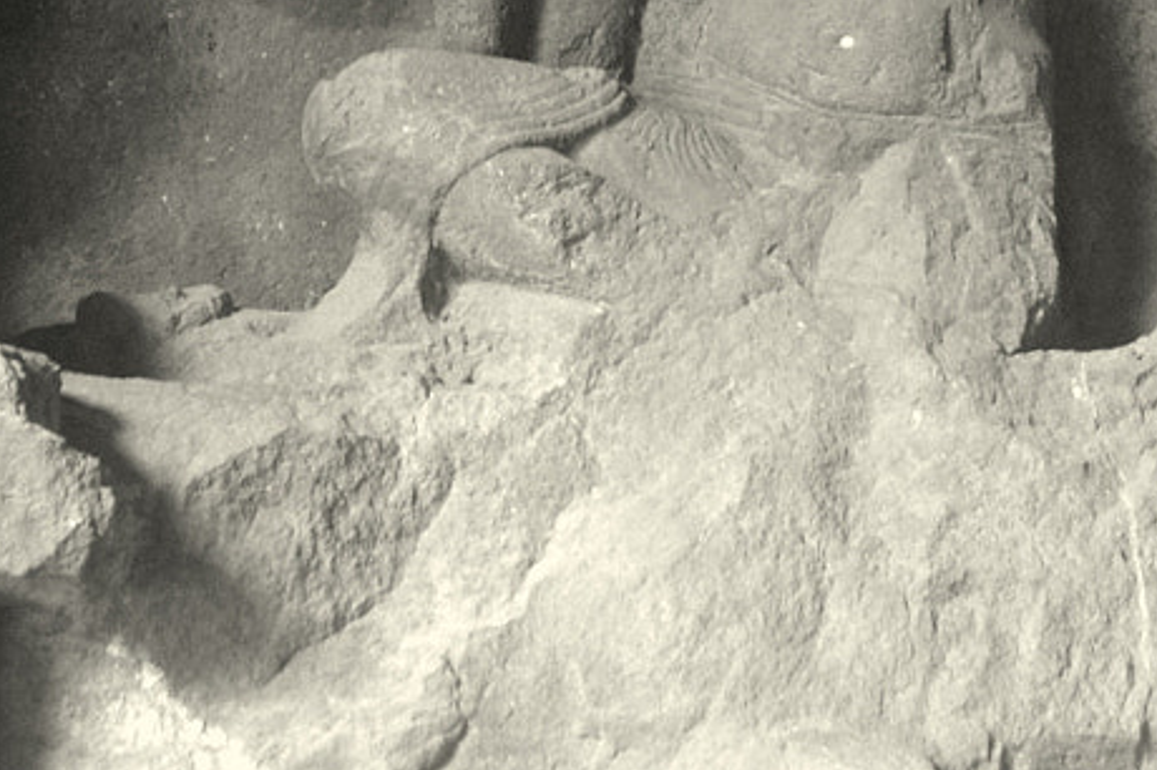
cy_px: -252
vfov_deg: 13.9
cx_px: 448
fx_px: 3019
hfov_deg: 21.7
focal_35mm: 94
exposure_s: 1/15
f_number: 3.5
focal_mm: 18
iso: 560
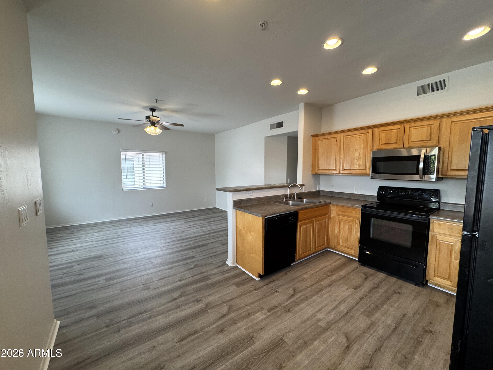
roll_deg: +0.2
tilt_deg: -4.5
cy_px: 185
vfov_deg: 85.7
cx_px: 246
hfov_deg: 102.1
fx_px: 199
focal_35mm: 14
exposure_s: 1/120
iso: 160
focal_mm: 2.22
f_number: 2.2
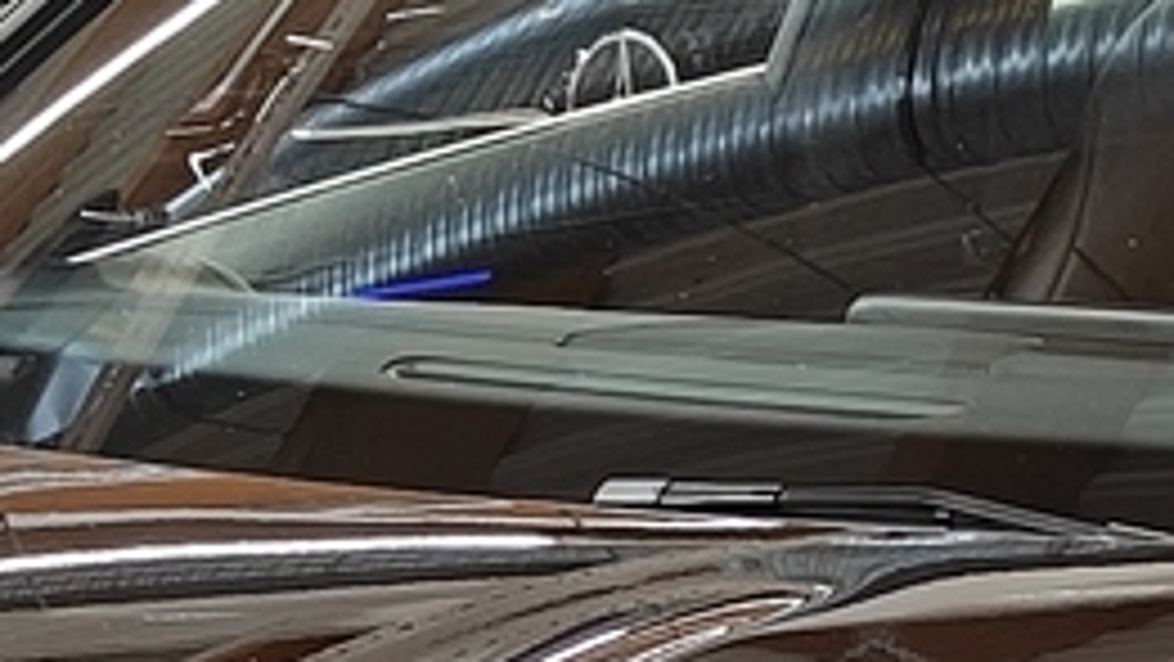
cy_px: 1603
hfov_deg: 11.2
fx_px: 5979
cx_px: 819
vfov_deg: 6.1
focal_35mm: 192
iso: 80
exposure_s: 1/50
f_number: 1.8
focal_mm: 5.59
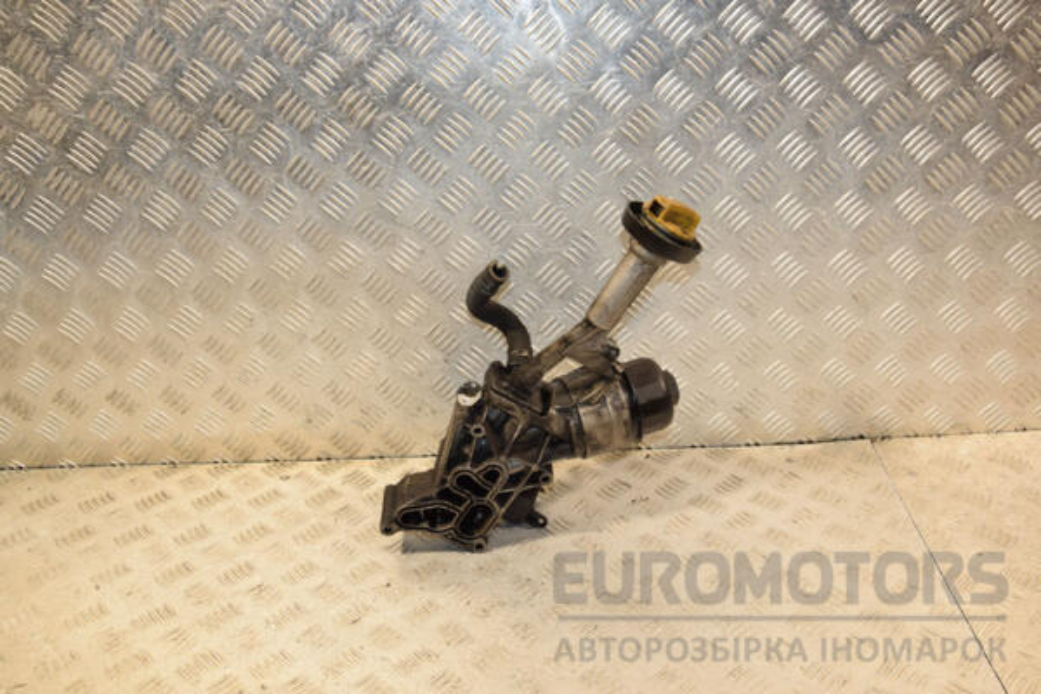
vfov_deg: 36.9
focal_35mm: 36
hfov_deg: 53.1
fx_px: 1041
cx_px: 520
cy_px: 347
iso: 800
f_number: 6.3
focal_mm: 24
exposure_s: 1/200
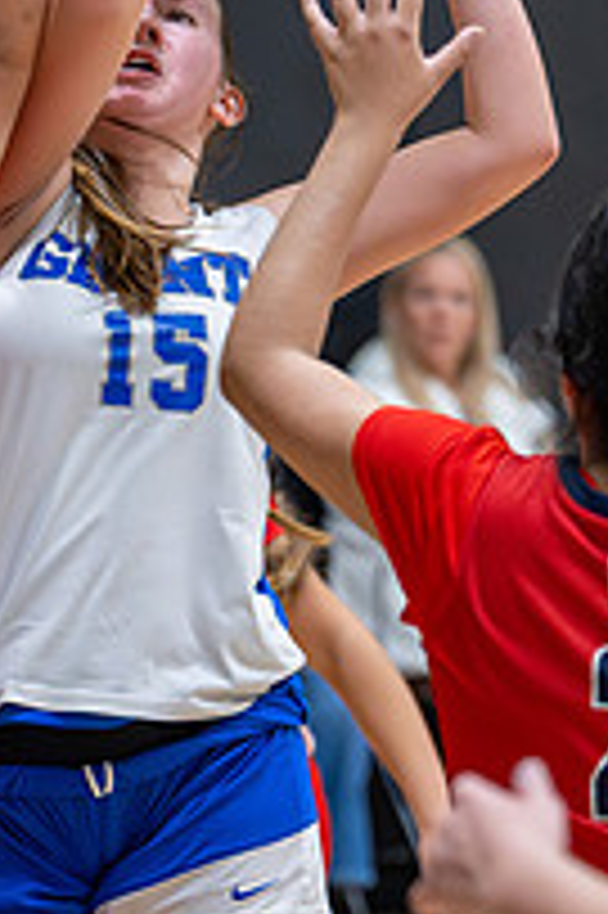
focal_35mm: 350
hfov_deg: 3.9
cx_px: 234
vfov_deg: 5.9
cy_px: 437
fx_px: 8881
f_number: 3.2
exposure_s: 1/1000
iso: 10000
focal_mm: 105
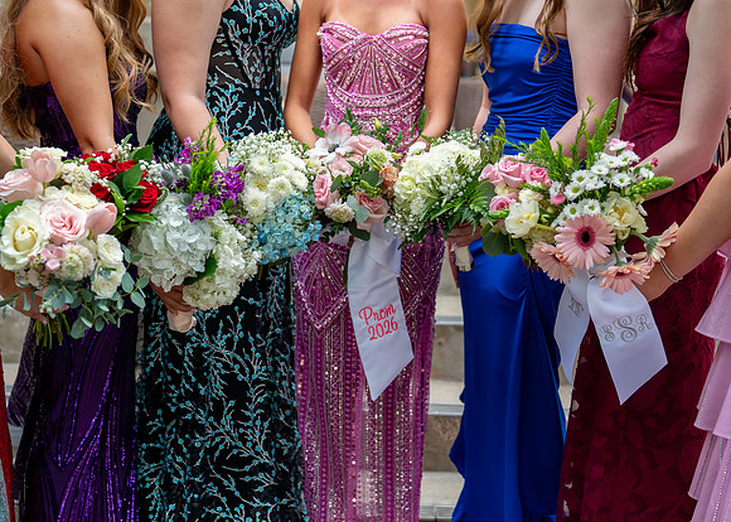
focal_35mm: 61
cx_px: 375
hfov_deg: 32.1
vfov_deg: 23.2
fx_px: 1272
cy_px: 242
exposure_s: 1/500
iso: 640
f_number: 2.5
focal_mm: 50
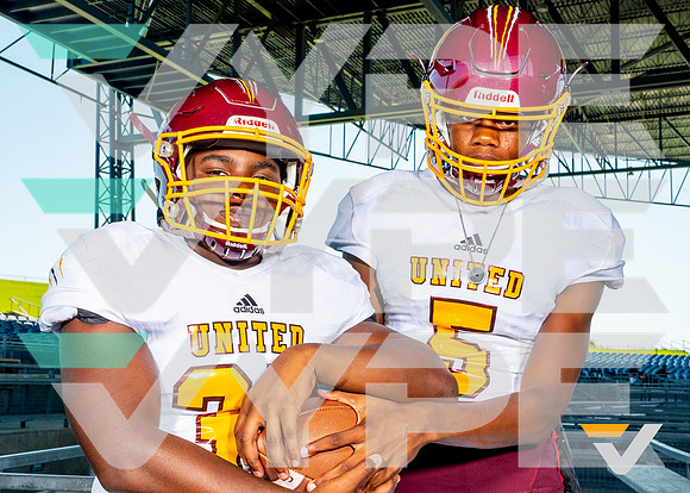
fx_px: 919
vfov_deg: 30.0
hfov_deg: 41.1
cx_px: 311
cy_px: 262
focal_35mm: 47
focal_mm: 34
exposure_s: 1/125
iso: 125
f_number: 11
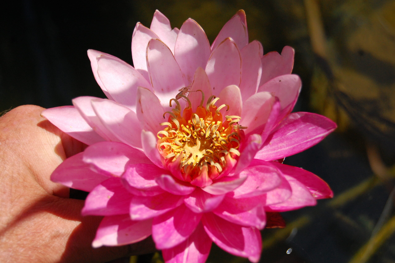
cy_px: 132
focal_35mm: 82
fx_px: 904
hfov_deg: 24.6
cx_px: 198
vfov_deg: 16.5
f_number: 5.6
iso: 800
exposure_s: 1/2500
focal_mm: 55
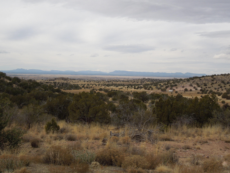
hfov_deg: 39.6
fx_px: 319
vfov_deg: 30.3
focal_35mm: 48
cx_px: 102
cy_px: 81
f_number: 3.9
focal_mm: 7.8
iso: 100
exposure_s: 1/800
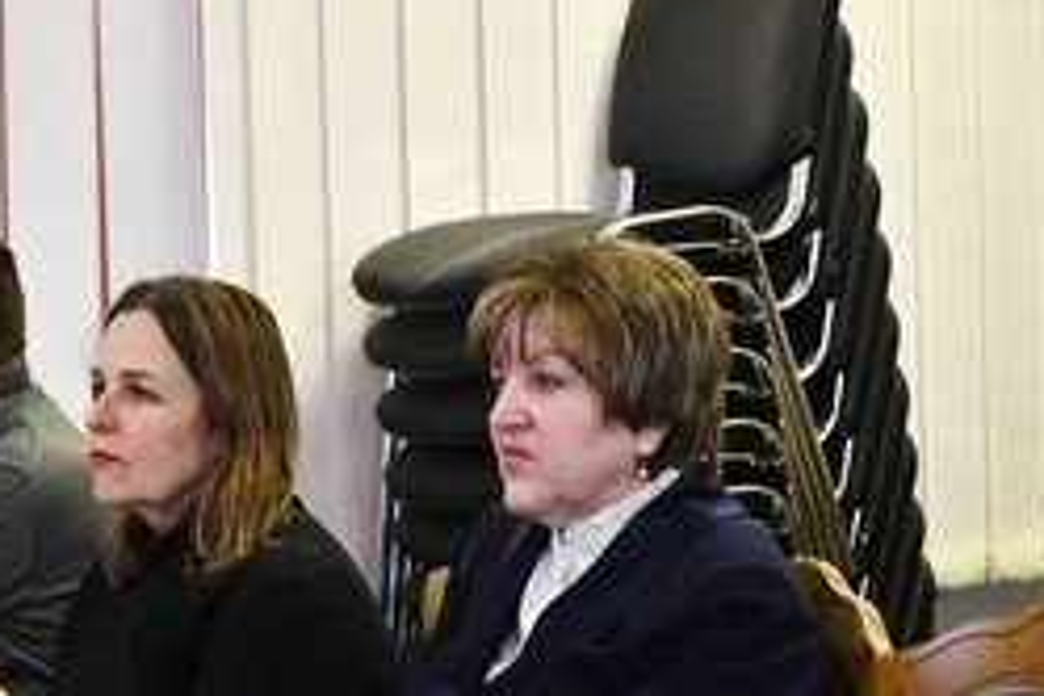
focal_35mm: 217
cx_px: 281
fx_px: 6293
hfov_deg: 9.5
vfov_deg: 6.3
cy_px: 451
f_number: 5.3
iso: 3200
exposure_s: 1/60
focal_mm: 90
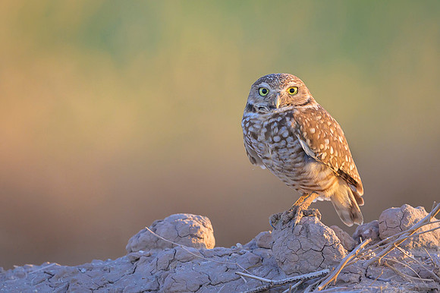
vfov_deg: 1.3
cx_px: 233
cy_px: 121
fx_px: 13399
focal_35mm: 1097
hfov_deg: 1.9
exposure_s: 1/800
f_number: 4
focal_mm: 560
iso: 800
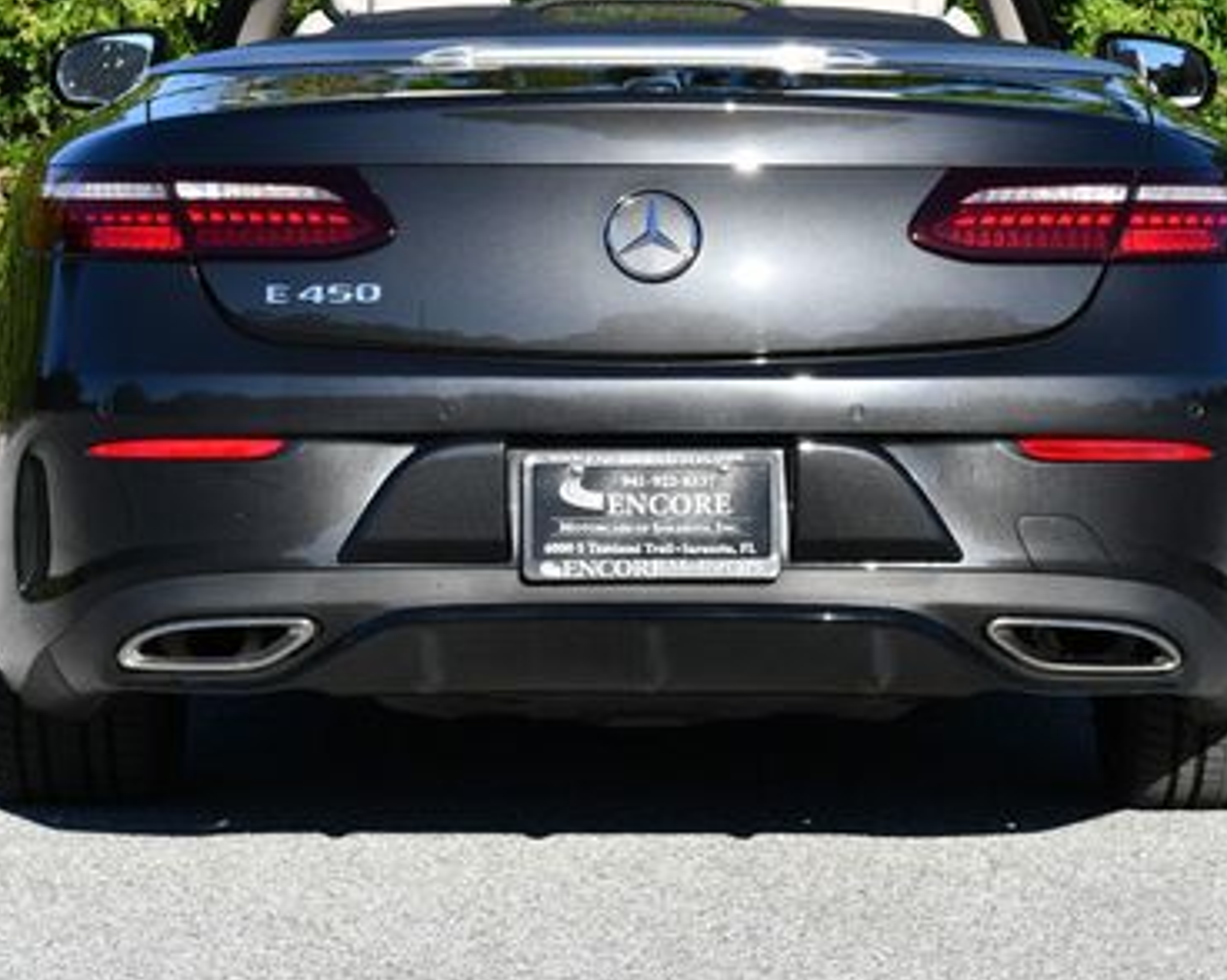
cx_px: 624
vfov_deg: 10.5
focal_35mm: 147
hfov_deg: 13.1
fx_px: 5335
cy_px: 320
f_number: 8
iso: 110
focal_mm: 45
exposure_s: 1/250
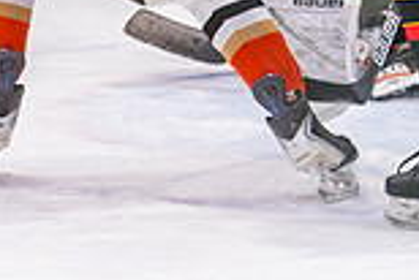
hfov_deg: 3.4
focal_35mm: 607
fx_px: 7071
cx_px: 84
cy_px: 45
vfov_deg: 2.3
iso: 640
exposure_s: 1/640
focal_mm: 100
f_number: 2.8
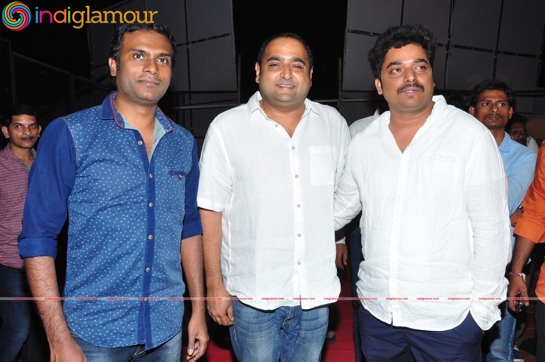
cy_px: 181
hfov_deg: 59.6
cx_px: 272
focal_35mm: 32
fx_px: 476
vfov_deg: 41.6
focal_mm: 21
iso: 500
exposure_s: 1/125
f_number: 11
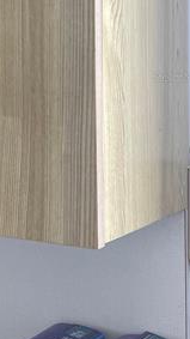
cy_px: 77
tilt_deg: +1.7
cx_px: -137
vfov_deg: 27.1
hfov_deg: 14.1
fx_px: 690
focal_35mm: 77
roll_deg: -1.0
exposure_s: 1/121
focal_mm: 4.2
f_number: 1.6
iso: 100
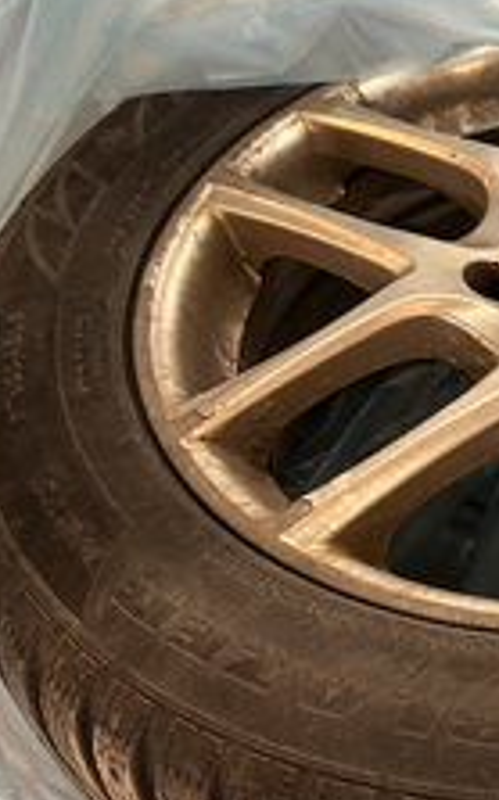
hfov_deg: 21.3
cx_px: 583
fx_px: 1243
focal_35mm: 57
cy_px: 456
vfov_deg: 35.6
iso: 640
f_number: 1.78
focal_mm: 6.86
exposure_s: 1/50
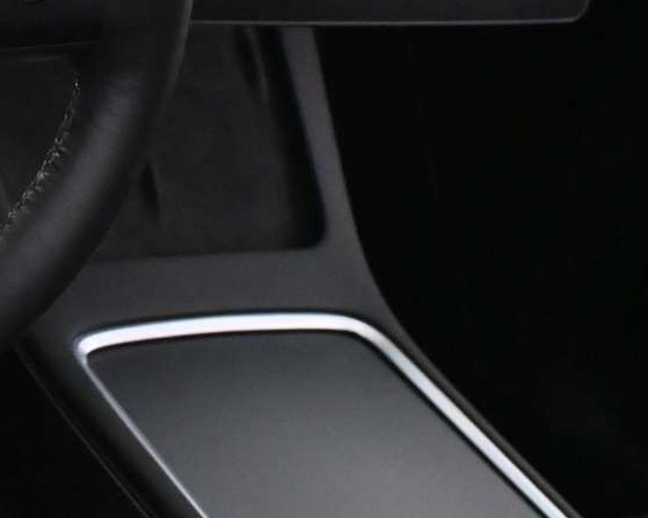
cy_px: -55
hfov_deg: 15.3
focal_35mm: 119
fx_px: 2289
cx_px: -225
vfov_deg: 12.7
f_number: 4.8
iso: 7200
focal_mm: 29
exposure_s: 1/60
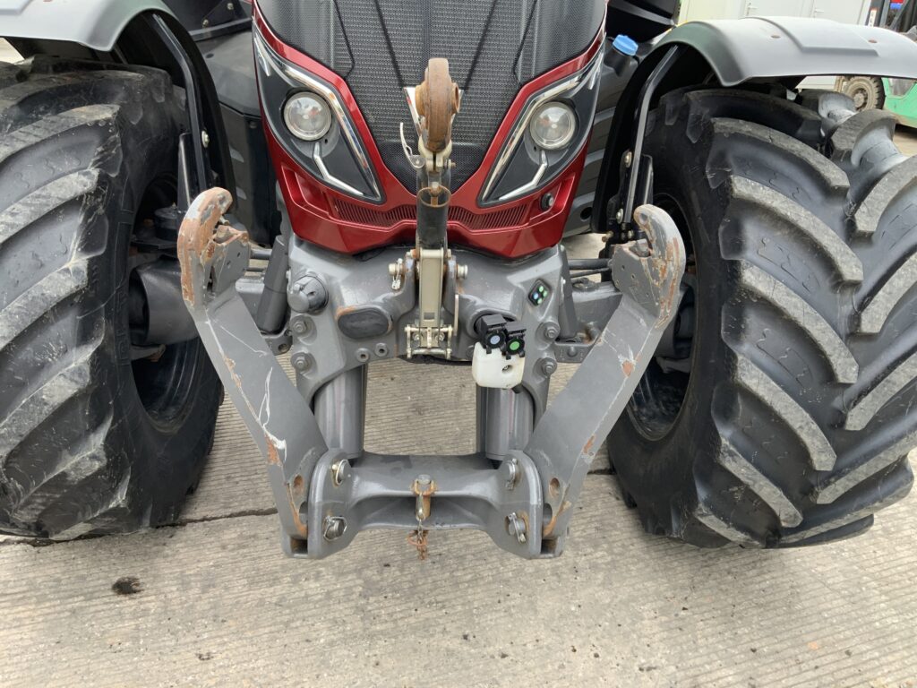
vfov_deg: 48.2
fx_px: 768
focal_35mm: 29
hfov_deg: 61.7
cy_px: 344
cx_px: 458
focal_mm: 3
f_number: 1.8
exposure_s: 1/122
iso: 40
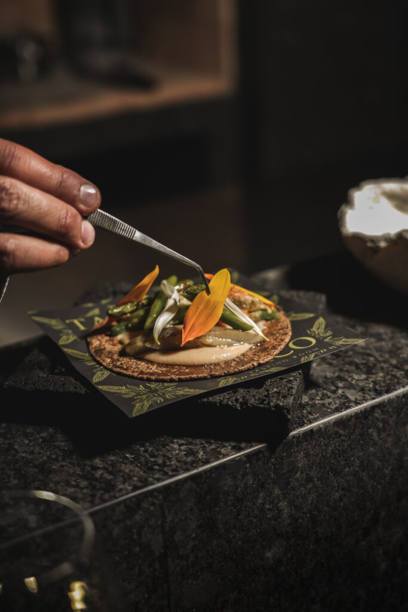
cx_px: 204
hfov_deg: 23.8
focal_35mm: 57
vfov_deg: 35.0
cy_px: 306
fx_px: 969
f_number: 4
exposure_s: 1/200
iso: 50
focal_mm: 57
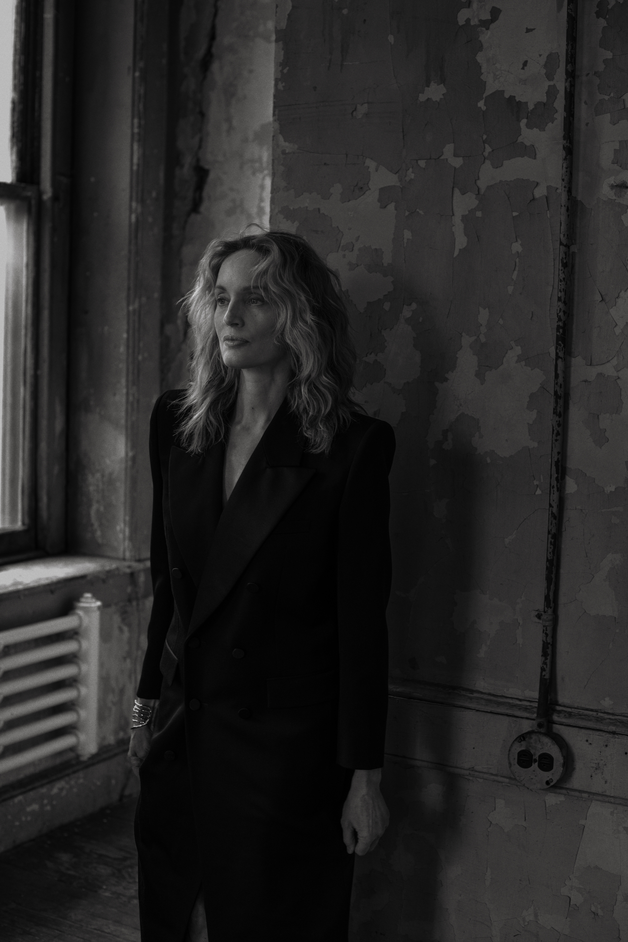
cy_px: 471
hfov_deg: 27.0
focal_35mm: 50
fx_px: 1308
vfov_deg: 39.6
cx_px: 314
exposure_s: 1/250
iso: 1000
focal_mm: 50
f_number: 4
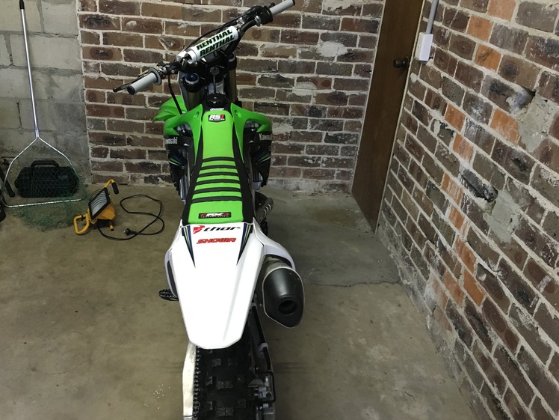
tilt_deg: -27.5
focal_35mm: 31
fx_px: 501
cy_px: 207
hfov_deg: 58.3
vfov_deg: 45.4
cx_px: 263
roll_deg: -6.5
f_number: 2.2
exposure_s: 1/17
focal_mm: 4.15
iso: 200
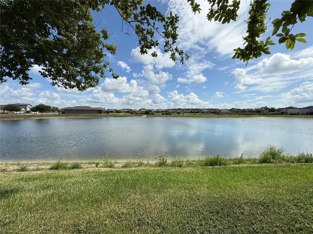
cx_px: 156
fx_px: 127
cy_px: 117
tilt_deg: -1.1
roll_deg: +0.5
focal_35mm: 14
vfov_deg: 85.7
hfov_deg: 102.1
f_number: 2.2
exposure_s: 1/4425
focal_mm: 2.22
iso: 50
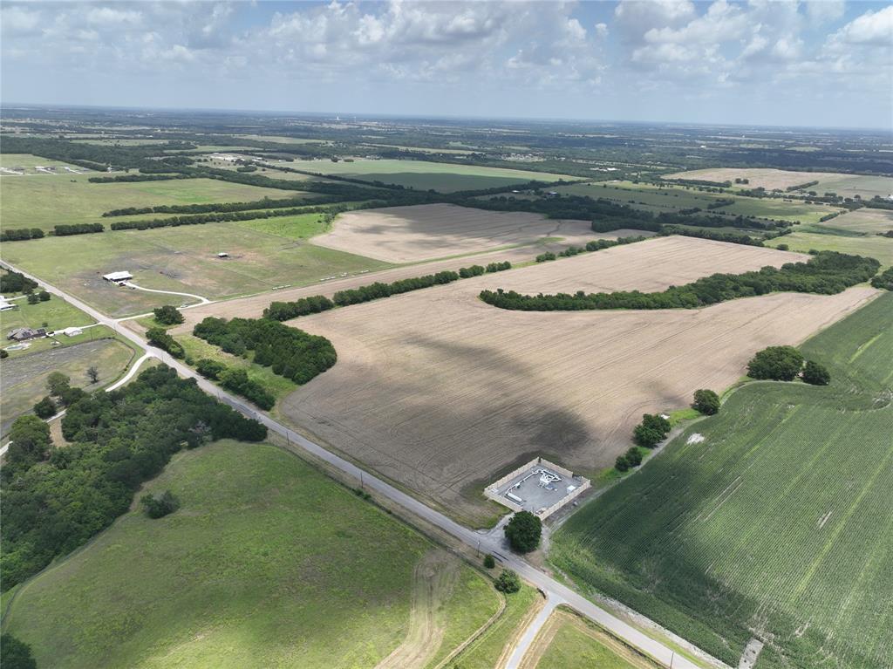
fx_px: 619
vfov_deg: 56.8
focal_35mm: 24
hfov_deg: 71.6
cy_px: 334
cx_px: 446
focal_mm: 12.29
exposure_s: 1/2000
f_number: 2.8
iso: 100
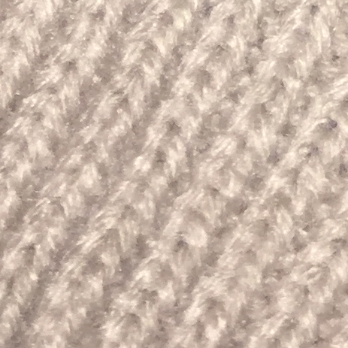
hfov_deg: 8.9
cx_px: 469
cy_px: -688
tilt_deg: -79.5
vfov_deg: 7.9
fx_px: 2195
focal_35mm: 193
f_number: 2.4
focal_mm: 3.3
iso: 25
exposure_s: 1/39
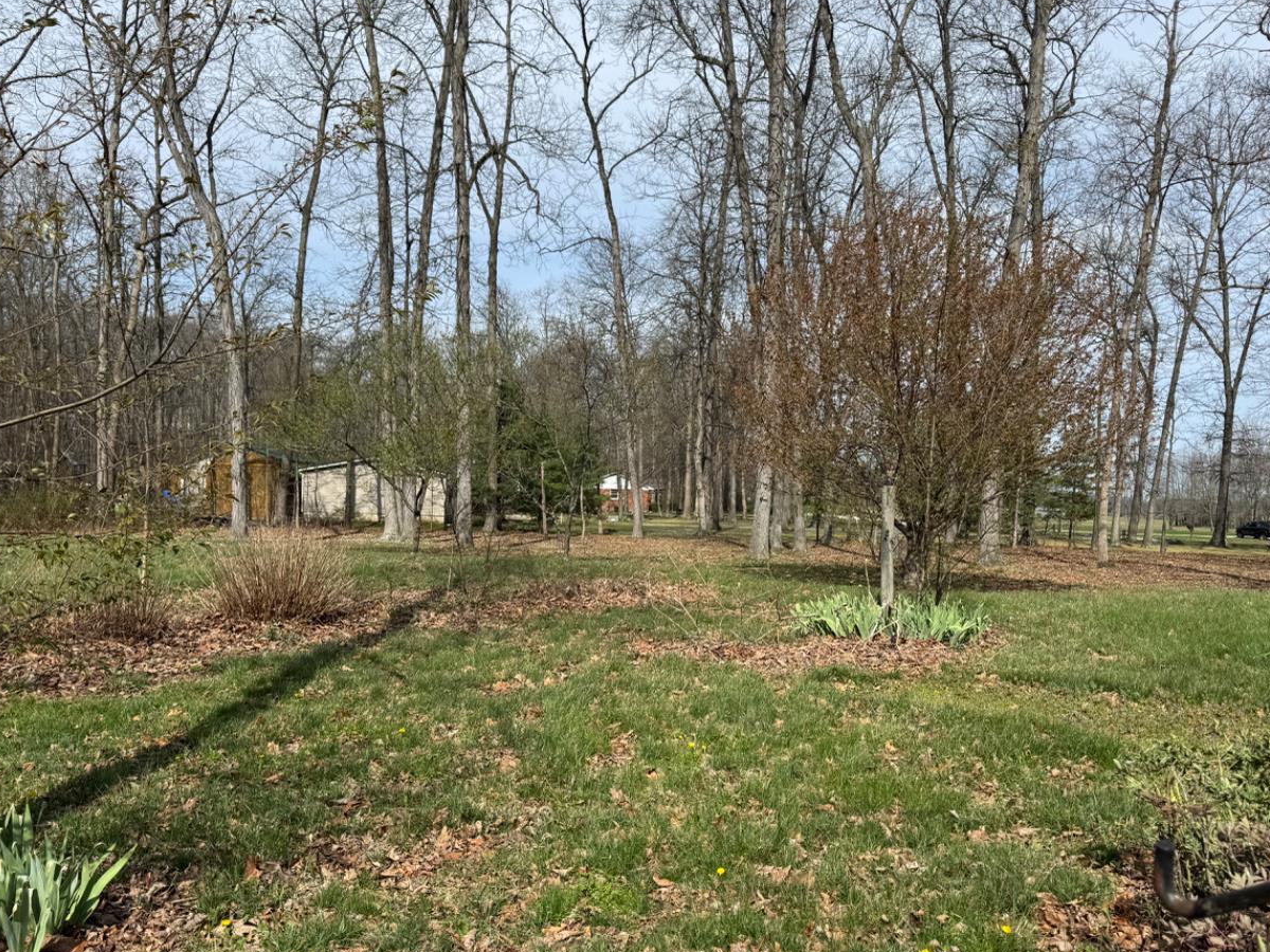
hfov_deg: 59.9
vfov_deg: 46.7
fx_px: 1101
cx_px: 610
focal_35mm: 30
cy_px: 537
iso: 80
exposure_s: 1/4608
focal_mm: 6.76
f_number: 1.78
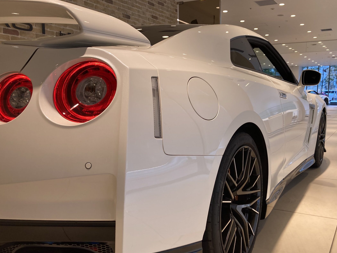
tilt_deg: -8.2
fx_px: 331
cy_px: 148
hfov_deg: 53.8
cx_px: 190
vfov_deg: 41.7
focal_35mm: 34
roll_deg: -0.2
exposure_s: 1/121
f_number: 1.8
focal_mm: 3.99
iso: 50
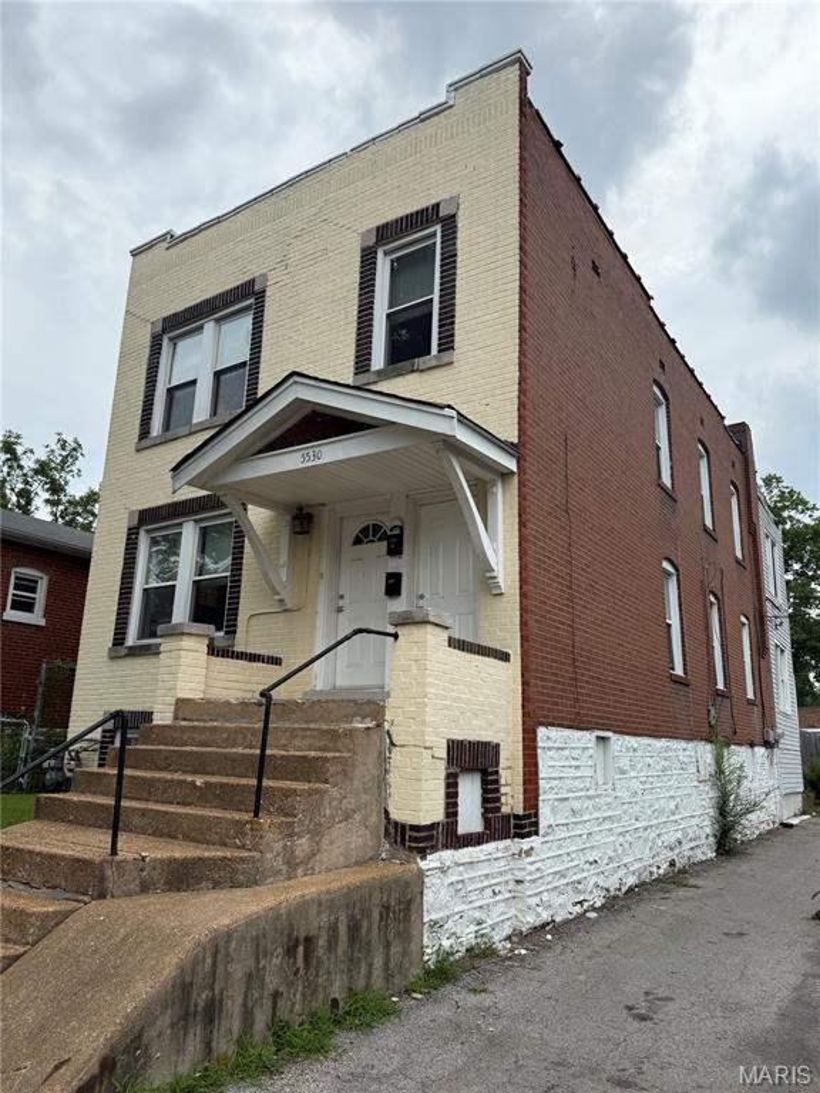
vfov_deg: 71.6
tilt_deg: +15.2
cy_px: 546
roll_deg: -1.6
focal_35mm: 24
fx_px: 758
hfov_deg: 56.8
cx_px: 410
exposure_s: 1/4167
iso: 80
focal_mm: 6.76
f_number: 1.78
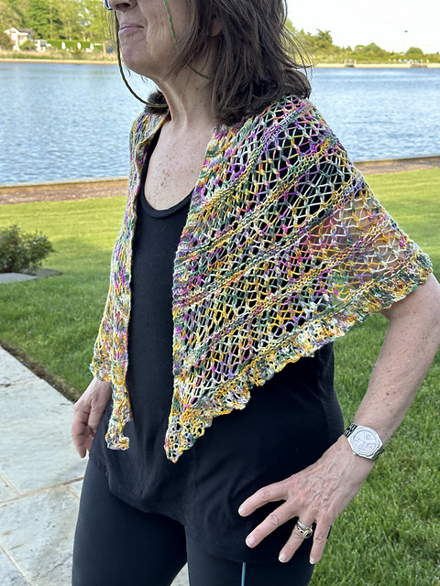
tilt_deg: -16.0
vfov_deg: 39.7
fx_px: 813
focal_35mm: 48
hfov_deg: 30.3
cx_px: 220
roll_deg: -0.6
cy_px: 293
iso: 64
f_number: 1.78
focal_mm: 6.86
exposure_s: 1/329
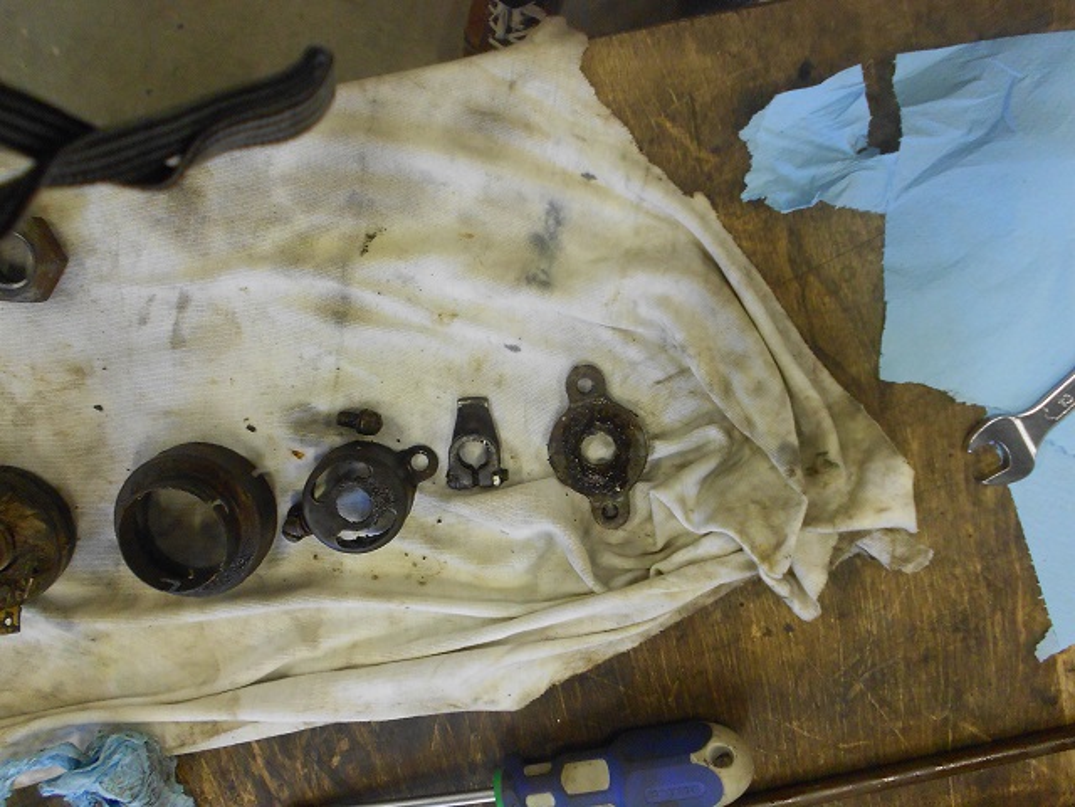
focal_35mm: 29
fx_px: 901
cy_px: 404
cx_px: 538
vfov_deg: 48.2
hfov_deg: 61.7
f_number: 3.4
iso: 250
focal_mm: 5.1
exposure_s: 1/30
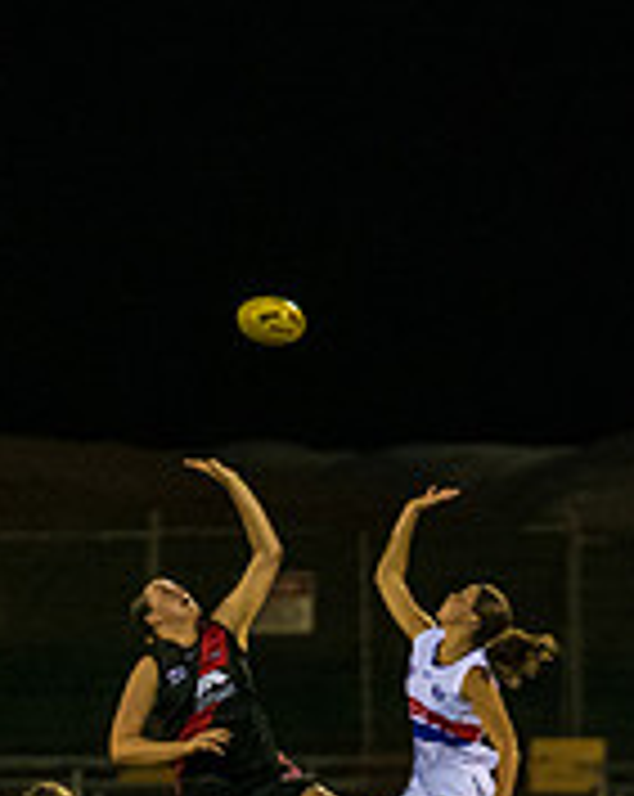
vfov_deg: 2.1
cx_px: 7
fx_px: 21376
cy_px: 942
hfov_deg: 1.7
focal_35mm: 909
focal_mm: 200
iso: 3200
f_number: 2.8
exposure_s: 1/800
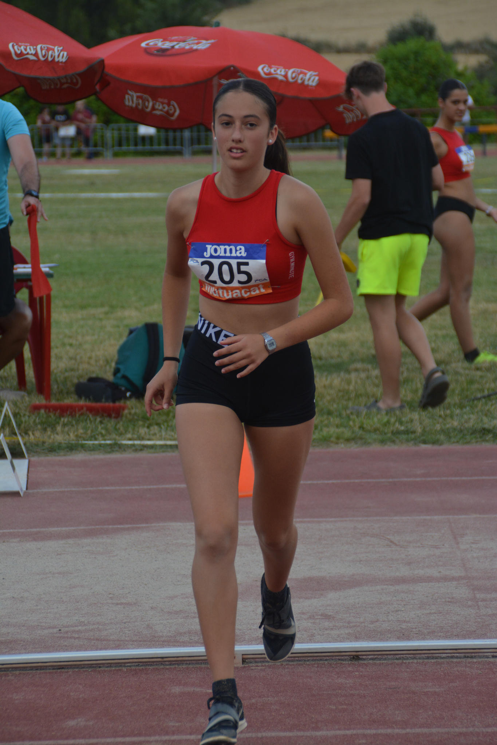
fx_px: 3883
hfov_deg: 7.3
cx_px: 248
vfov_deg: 11.0
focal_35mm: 188
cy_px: 372
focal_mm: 125
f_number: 6
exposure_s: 1/1000
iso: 640
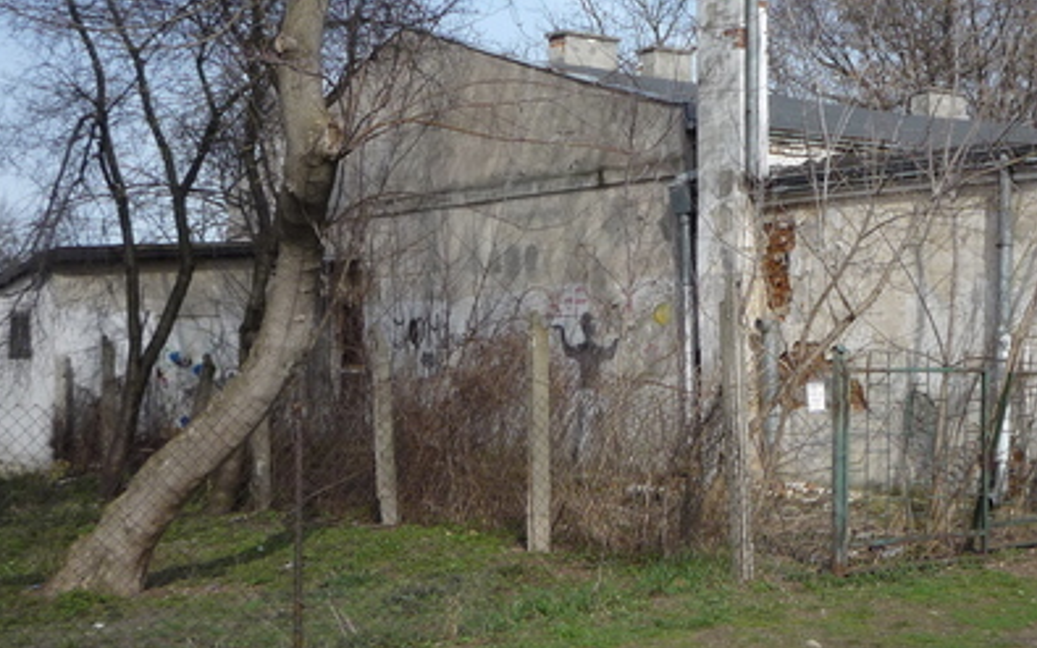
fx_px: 1555
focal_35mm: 55
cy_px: 302
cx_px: 701
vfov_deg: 23.6
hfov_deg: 36.5
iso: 100
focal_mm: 5.2
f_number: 4.5
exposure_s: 1/400
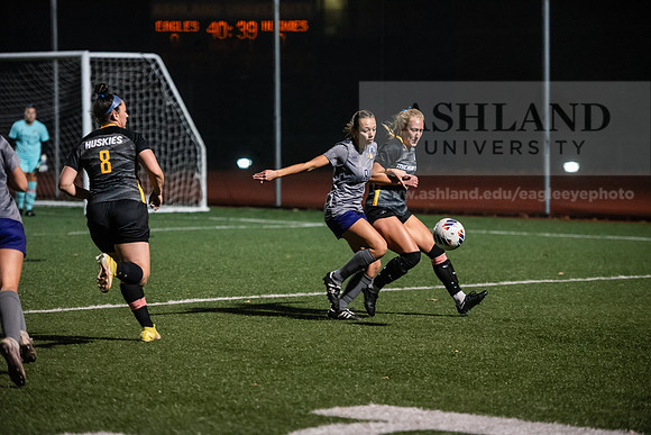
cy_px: 218
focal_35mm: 140
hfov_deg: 14.7
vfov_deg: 9.8
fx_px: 2532
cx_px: 326
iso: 6400
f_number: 2.8
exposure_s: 1/1000
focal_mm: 140
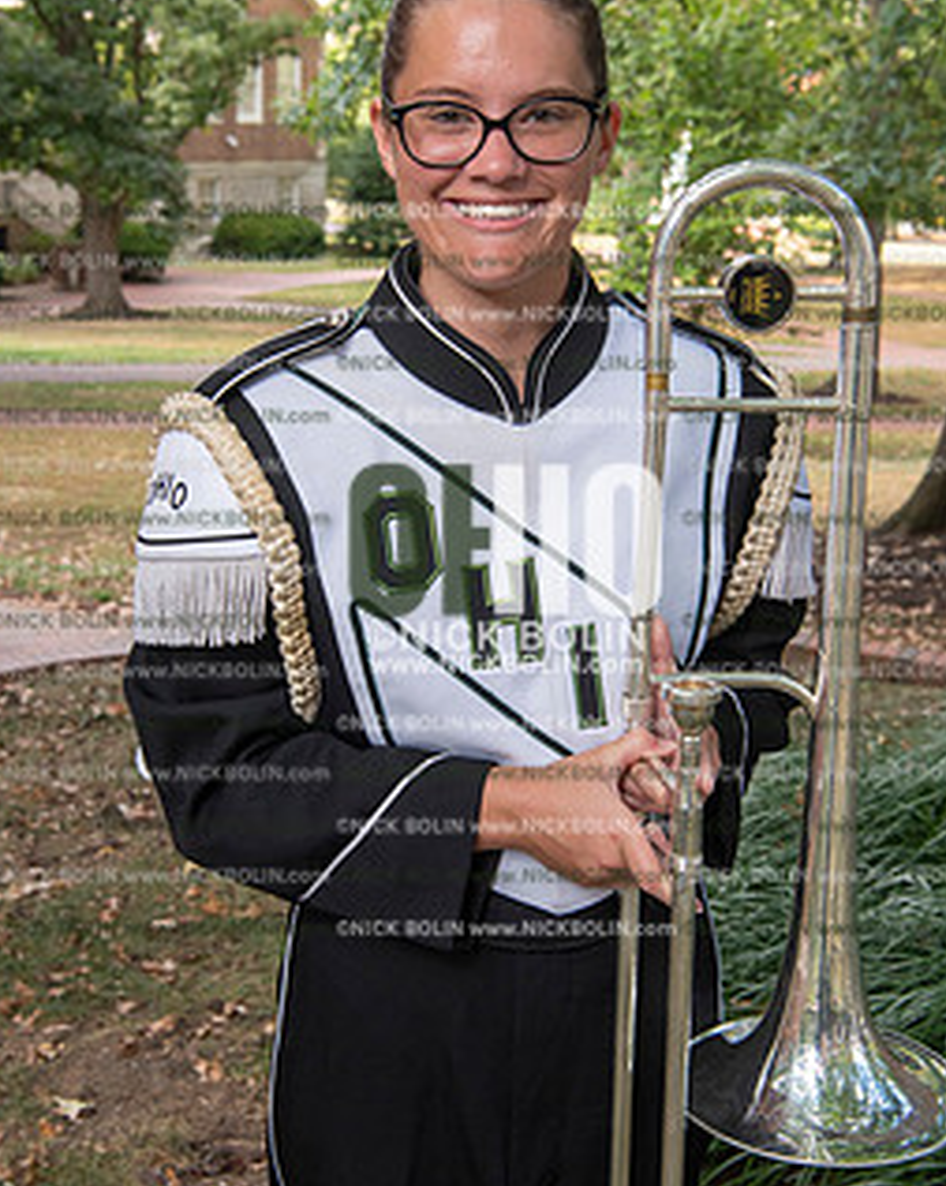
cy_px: 569
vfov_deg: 33.6
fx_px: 1963
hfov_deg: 27.1
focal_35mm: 56
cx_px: 505
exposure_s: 1/100
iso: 500
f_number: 8
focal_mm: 42
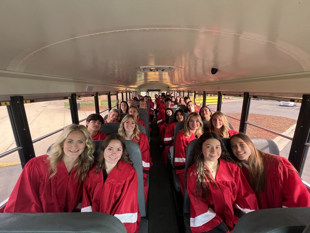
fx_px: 116
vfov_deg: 89.9
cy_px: 116
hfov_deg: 106.2
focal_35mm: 13
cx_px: 155
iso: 125
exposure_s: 1/99
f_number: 1.8
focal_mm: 1.57
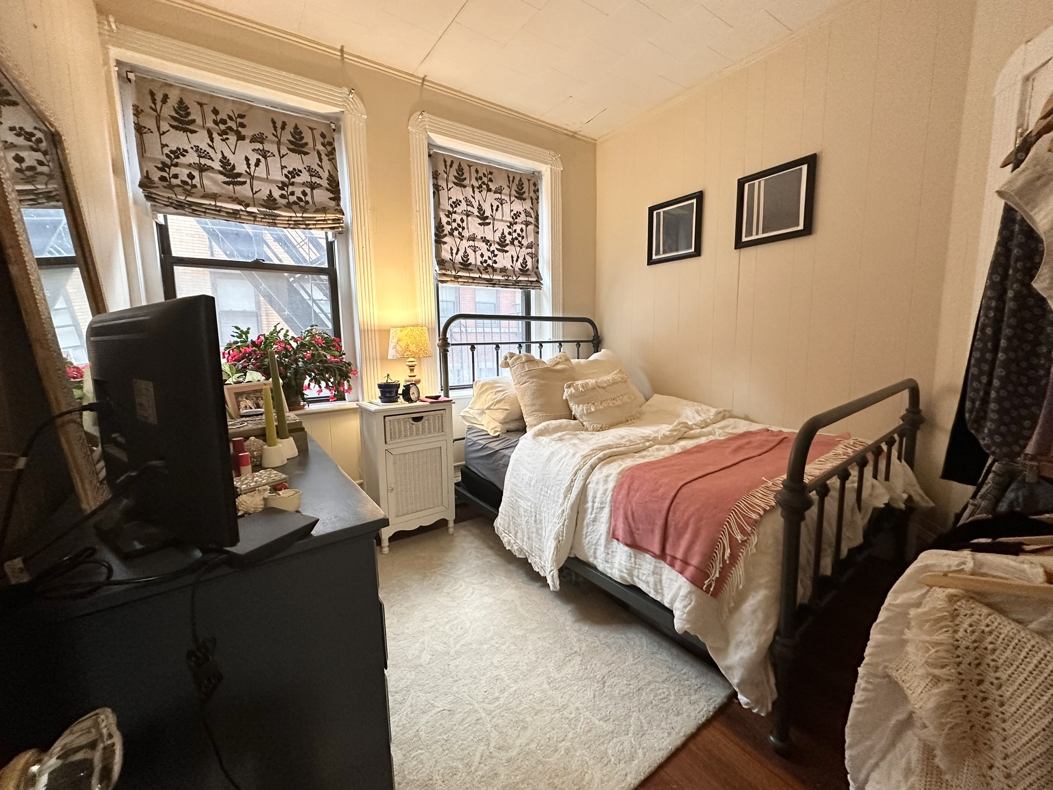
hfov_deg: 102.1
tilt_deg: -7.0
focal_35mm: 14
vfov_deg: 85.7
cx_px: 526
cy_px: 395
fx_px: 426
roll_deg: +0.1
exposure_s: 1/60
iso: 320
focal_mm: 2.22
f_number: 2.2
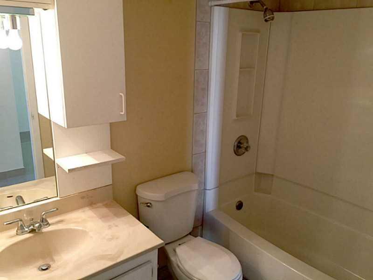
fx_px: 312
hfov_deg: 61.7
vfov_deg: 48.2
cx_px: 186
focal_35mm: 29
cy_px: 140
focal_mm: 4.15
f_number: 2.2
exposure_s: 1/15
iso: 80
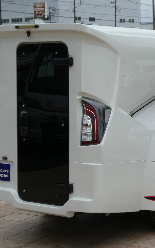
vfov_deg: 23.8
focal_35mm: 87
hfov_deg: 14.9
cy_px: 123
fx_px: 588
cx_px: 128
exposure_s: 1/160
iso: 80
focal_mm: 10.9
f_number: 4.3
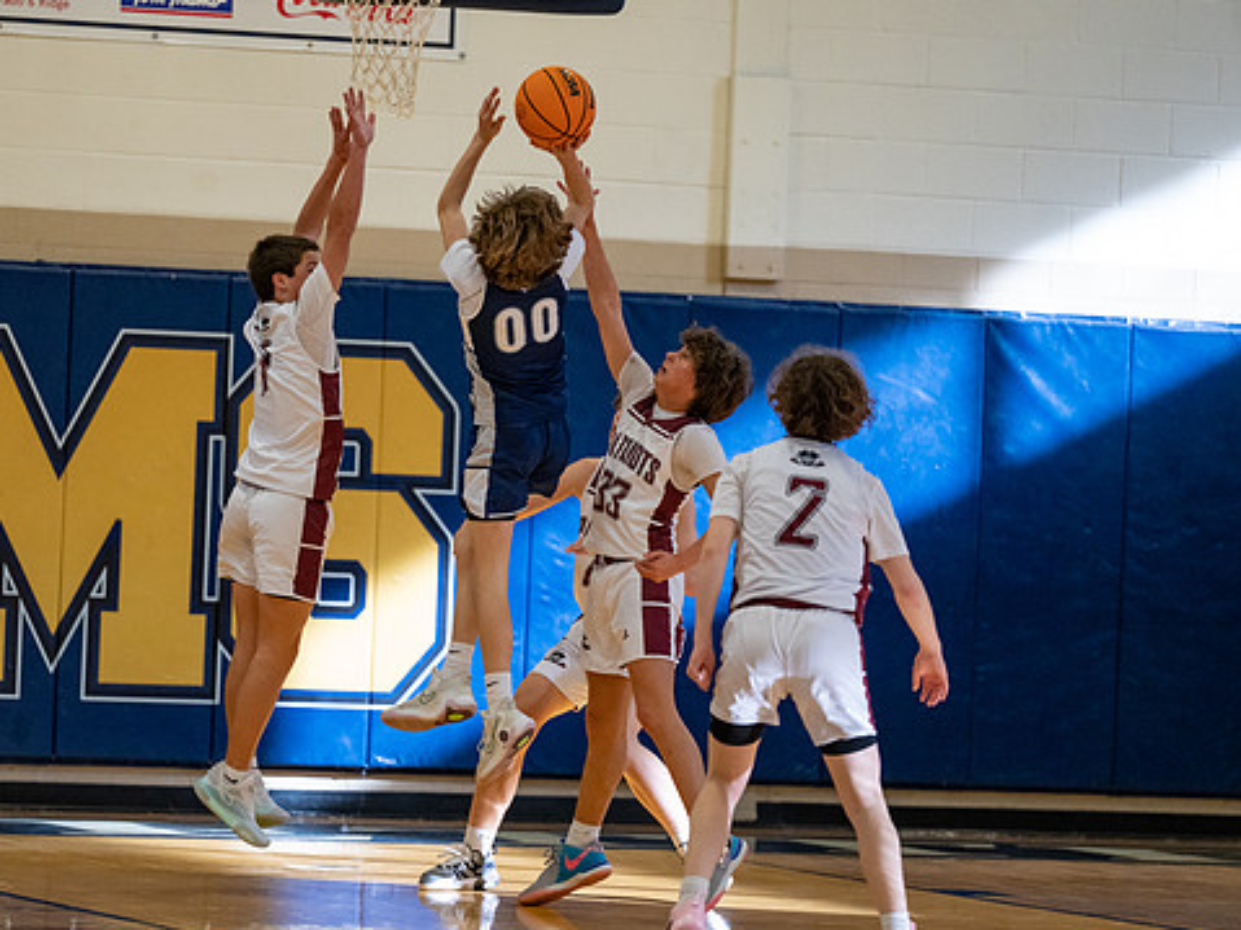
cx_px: 503
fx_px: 8351
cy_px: 481
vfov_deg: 6.4
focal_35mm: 233
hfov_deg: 8.5
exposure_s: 1/1000
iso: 5000
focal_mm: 200
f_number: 2.8
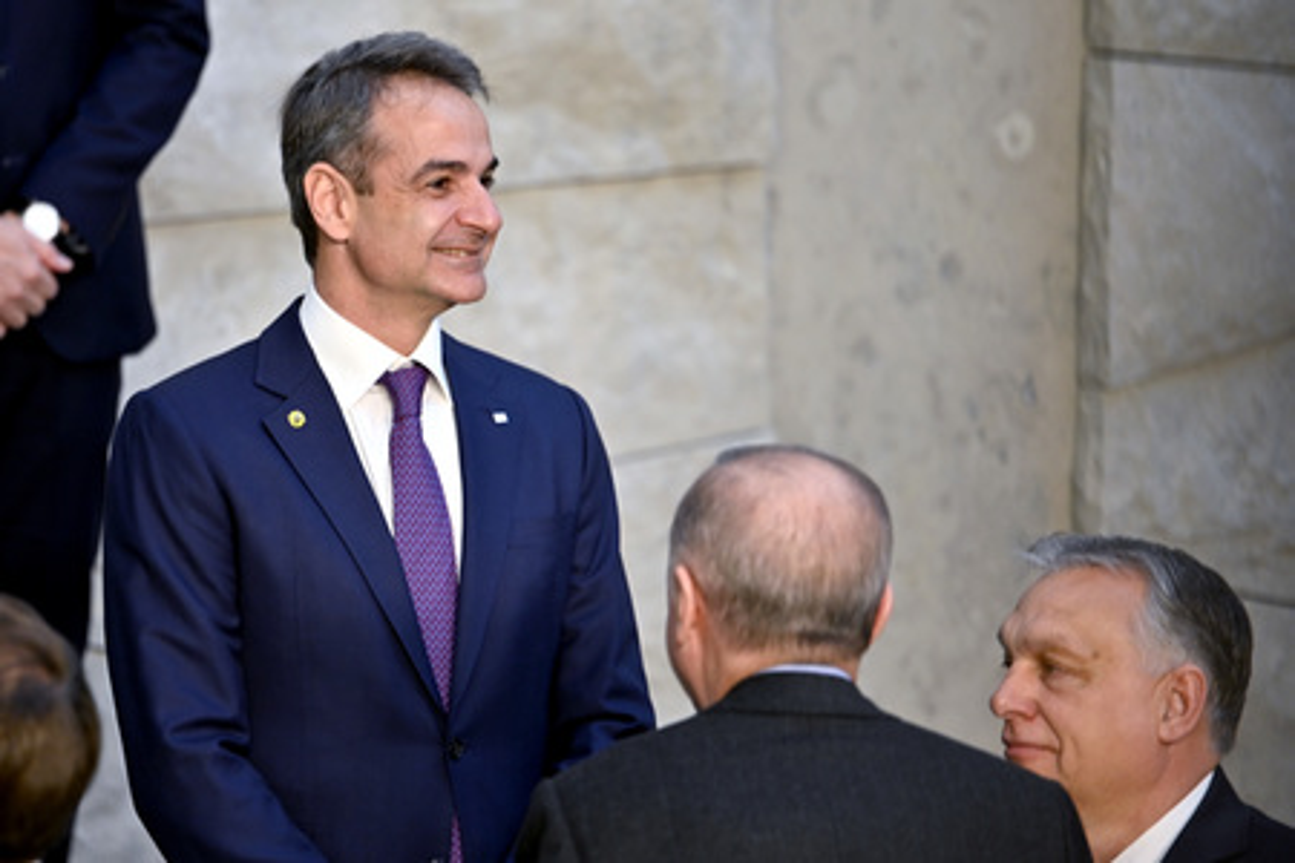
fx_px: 7194
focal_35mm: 200
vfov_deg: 6.9
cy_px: 432
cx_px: 648
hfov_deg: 10.3
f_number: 2.8
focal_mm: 200
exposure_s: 1/400
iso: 400
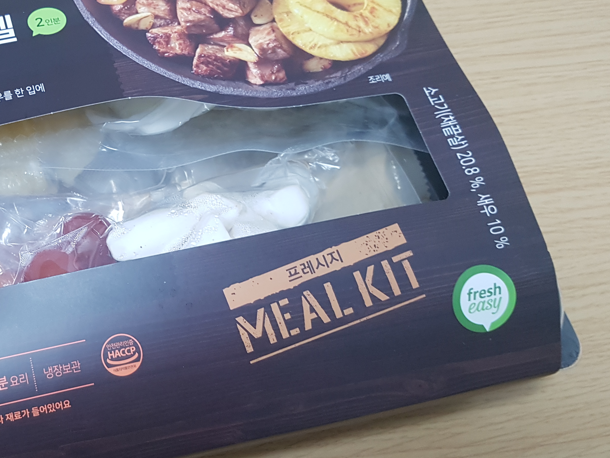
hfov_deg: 41.0
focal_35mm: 44
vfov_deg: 32.9
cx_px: 113
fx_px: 775
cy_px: 234
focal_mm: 4.2
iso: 160
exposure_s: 1/40
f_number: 1.7
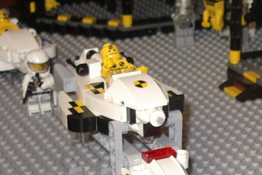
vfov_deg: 10.8
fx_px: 917
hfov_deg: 15.9
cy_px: 176
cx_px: 263
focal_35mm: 126
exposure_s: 1/60
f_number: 3
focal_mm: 7.8
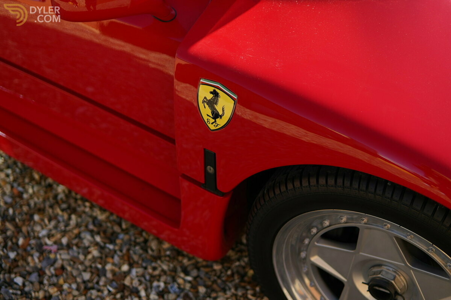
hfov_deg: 43.6
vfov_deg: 29.8
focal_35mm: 45
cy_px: 150
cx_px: 226
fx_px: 563
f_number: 1.8
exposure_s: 1/1000
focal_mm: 30
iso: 100
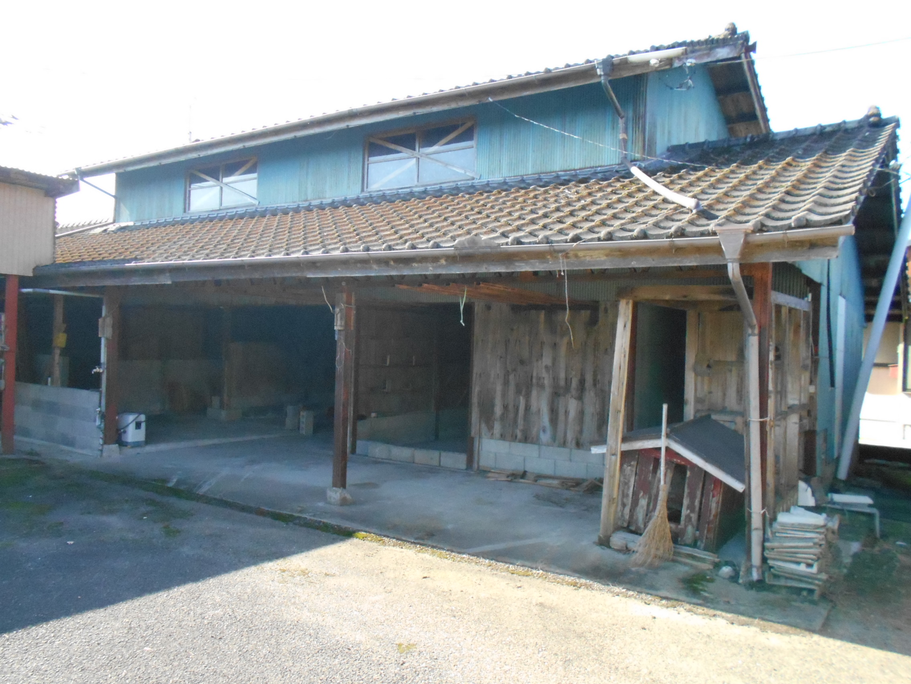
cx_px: 456
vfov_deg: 53.1
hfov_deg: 67.3
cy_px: 342
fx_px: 684
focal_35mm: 26
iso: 800
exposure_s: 1/1000
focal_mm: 4.6
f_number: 3.2
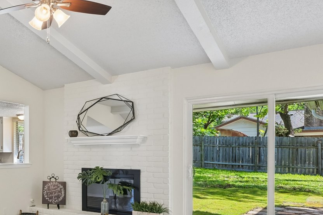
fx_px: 332
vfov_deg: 35.4
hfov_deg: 43.7
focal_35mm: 37
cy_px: 152
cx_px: -7
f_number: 6.7
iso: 280
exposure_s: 1/15
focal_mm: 15
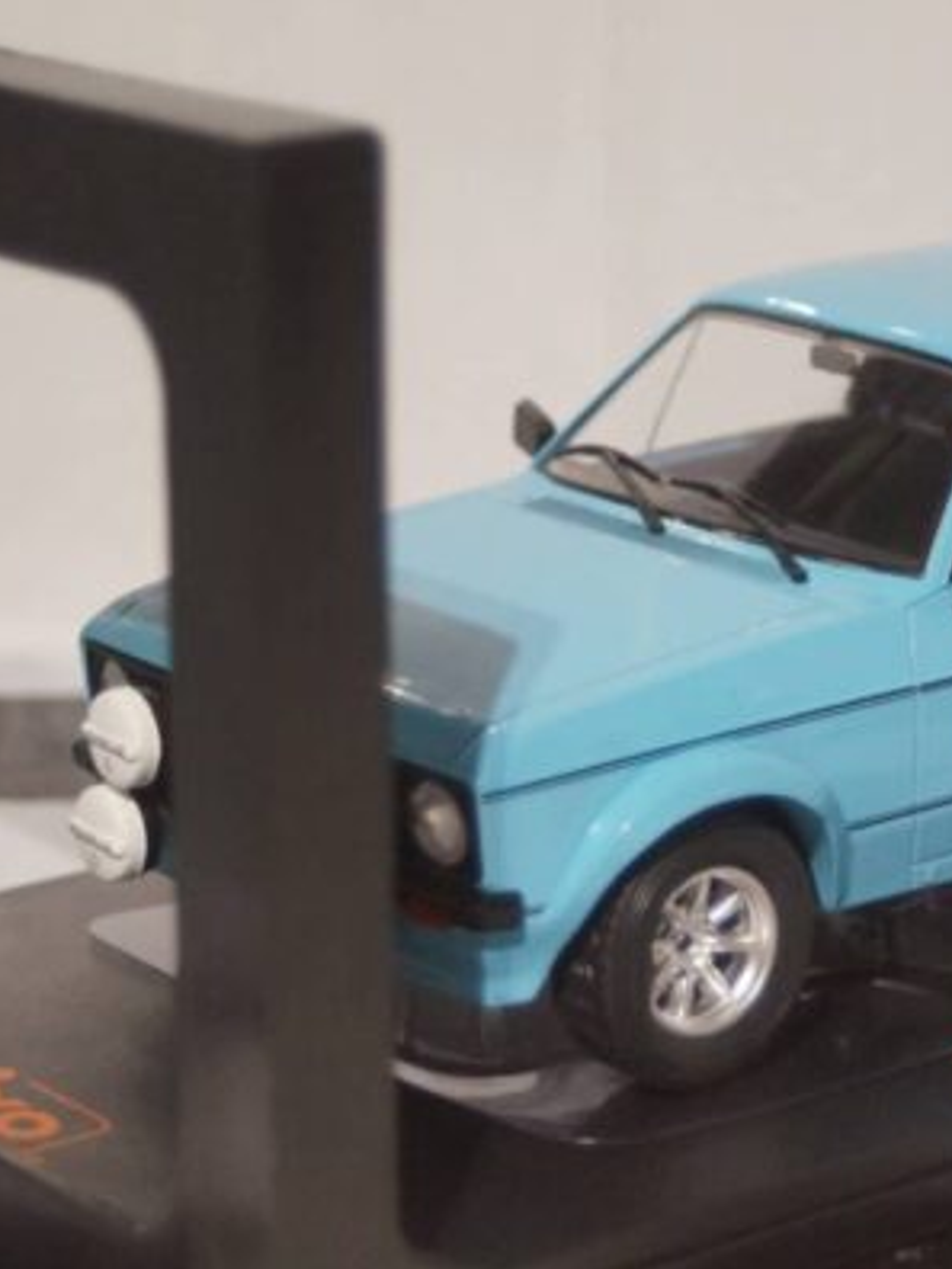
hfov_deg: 11.2
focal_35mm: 131
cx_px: 878
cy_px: 631
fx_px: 4804
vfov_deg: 15.1
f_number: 5.6
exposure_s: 1/160
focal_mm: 60
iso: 2500
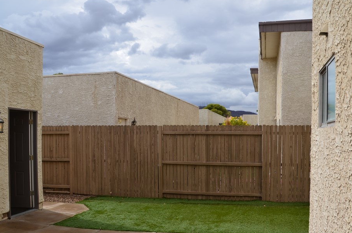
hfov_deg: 53.2
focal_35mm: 36
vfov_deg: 36.6
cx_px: 190
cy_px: 138
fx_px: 351
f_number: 13
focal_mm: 20
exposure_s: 1/200
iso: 100
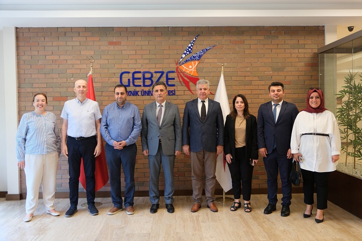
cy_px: 120
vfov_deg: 41.1
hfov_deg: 58.7
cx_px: 181
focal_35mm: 32
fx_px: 322
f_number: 4
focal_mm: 21.2
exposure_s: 1/30
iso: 500
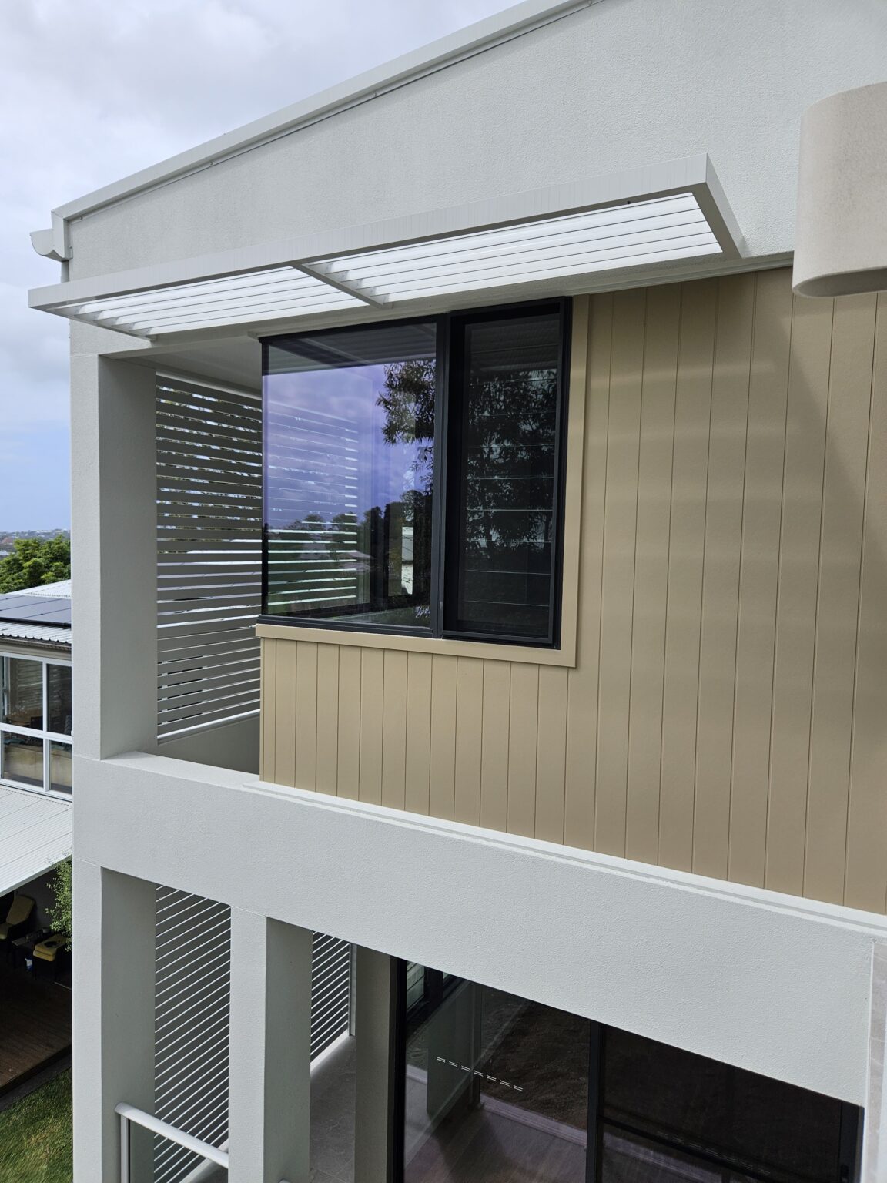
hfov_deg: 58.9
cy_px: 592
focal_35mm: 23
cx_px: 444
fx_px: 786
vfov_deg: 73.9
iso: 25
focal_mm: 5.4
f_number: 1.8
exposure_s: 1/2140
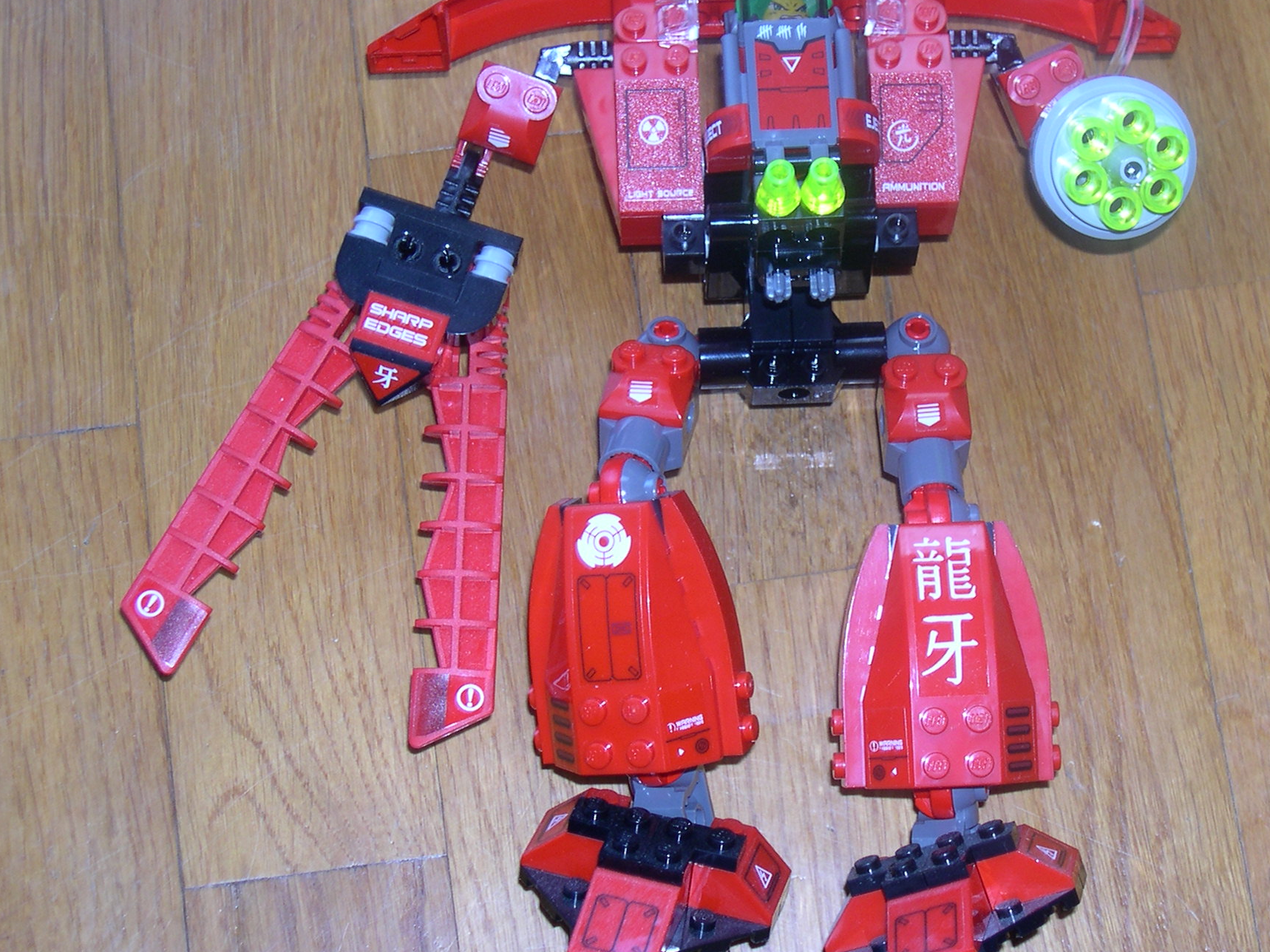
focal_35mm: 82
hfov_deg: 23.8
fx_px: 3008
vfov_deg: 18.0
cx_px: 803
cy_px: 382
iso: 100
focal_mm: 13.2
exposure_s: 1/60
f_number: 3.5
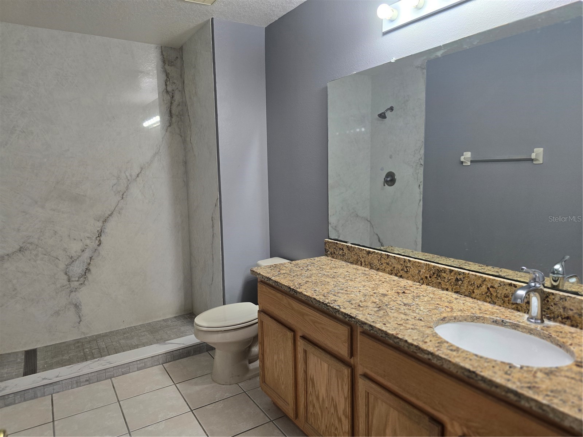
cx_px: 292
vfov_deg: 58.9
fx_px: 387
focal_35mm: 23
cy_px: 218
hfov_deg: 73.9
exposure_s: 1/120
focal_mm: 6.3
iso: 100
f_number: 1.7
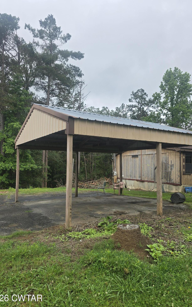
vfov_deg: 72.5
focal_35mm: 25
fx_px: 209
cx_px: 100
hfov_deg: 49.3
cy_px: 155
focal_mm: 6.3
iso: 12
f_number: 1.7
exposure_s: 1/295
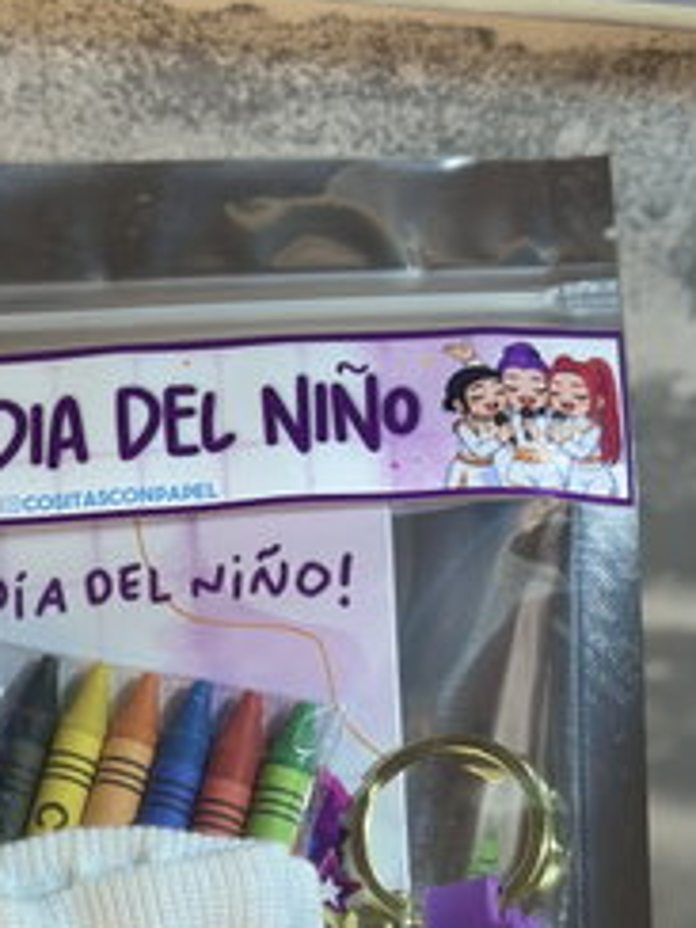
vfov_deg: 18.1
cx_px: 103
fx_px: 2815
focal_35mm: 105
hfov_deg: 14.0
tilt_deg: -59.3
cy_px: 987
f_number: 1.78
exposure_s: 1/100
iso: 80
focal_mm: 6.86
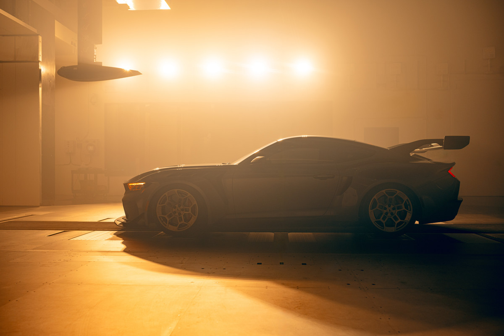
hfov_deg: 54.4
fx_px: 490
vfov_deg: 37.9
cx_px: 252
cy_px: 168
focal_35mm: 35
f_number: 4
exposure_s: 1/50
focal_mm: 35
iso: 100
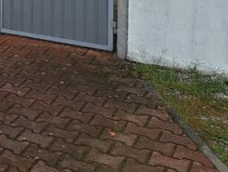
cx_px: -82
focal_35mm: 78
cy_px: -91
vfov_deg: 17.0
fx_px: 514
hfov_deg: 22.0
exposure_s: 1/611
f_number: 1.8
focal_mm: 5.23
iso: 50
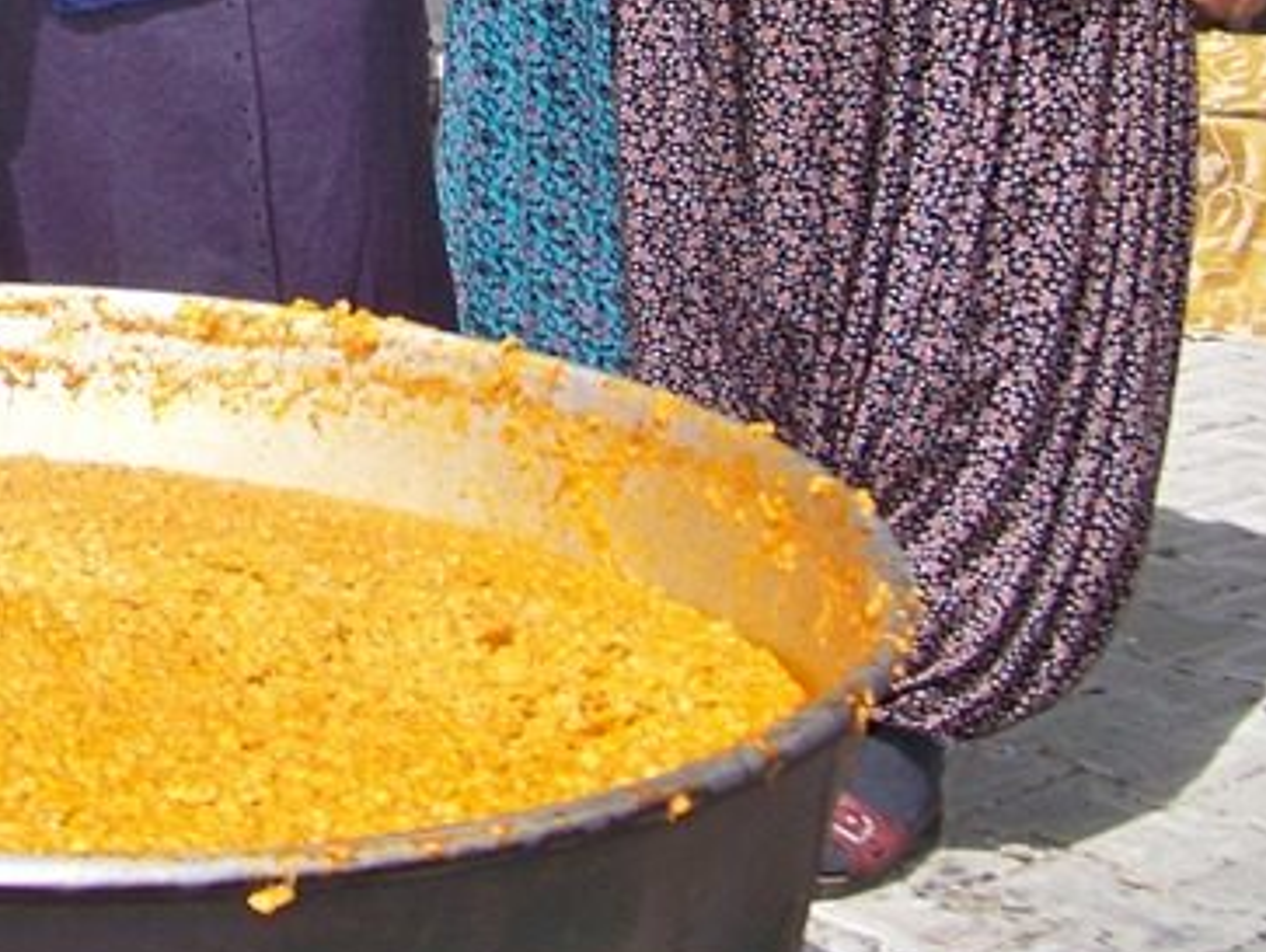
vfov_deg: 15.4
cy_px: -171
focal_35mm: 93
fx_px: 3405
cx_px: 52
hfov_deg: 20.5
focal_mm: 5.85
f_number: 2.8
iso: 64
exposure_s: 1/1000
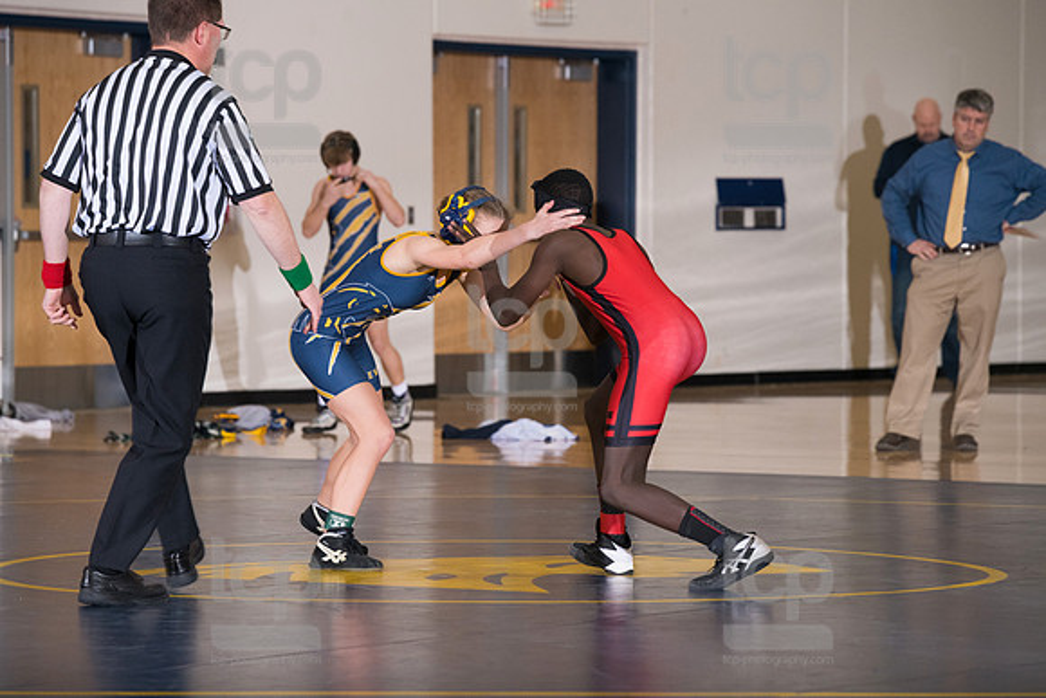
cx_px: 523
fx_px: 5812
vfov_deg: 6.9
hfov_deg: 10.3
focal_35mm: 200
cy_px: 349
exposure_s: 1/250
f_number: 5.6
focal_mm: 200
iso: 2000
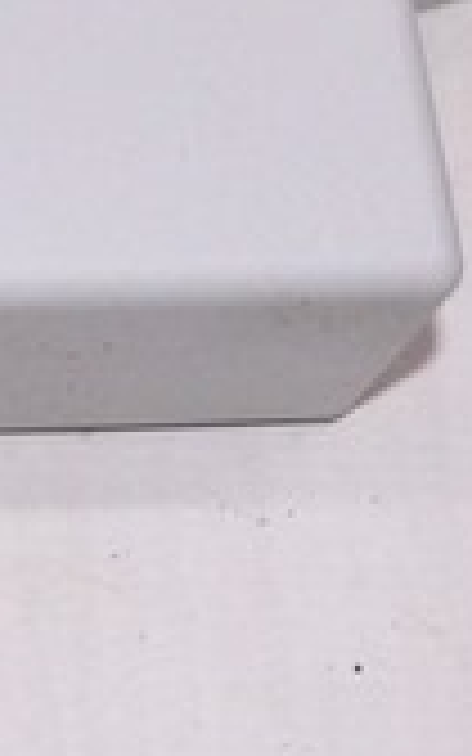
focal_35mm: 233
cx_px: -1011
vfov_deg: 8.8
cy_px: -322
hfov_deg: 5.3
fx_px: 4798
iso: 1600
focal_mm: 25
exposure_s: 1/200
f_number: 8
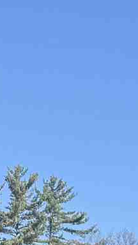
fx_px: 1360
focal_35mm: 209
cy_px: 661
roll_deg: -1.8
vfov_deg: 8.9
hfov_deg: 5.7
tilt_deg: -5.3
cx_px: 238
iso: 80
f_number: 1.78
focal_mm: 6.76
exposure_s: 1/2445
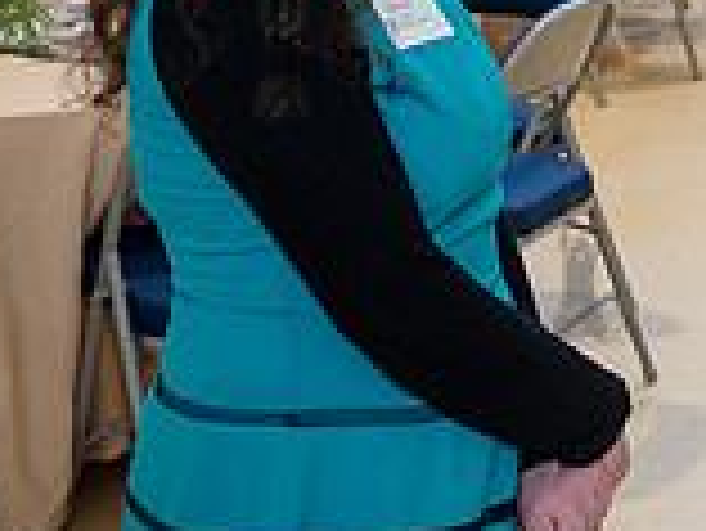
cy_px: -22
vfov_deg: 11.4
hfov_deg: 13.6
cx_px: 1295
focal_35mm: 129
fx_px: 2633
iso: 2500
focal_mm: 31
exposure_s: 1/250
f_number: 4.5
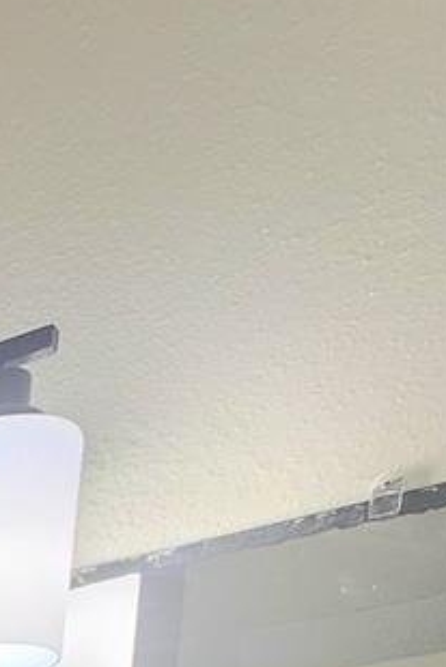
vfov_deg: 20.2
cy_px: 1239
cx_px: -782
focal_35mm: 67
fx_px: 1244
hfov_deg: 12.5
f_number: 2.2
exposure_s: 1/120
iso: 50
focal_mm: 1.74
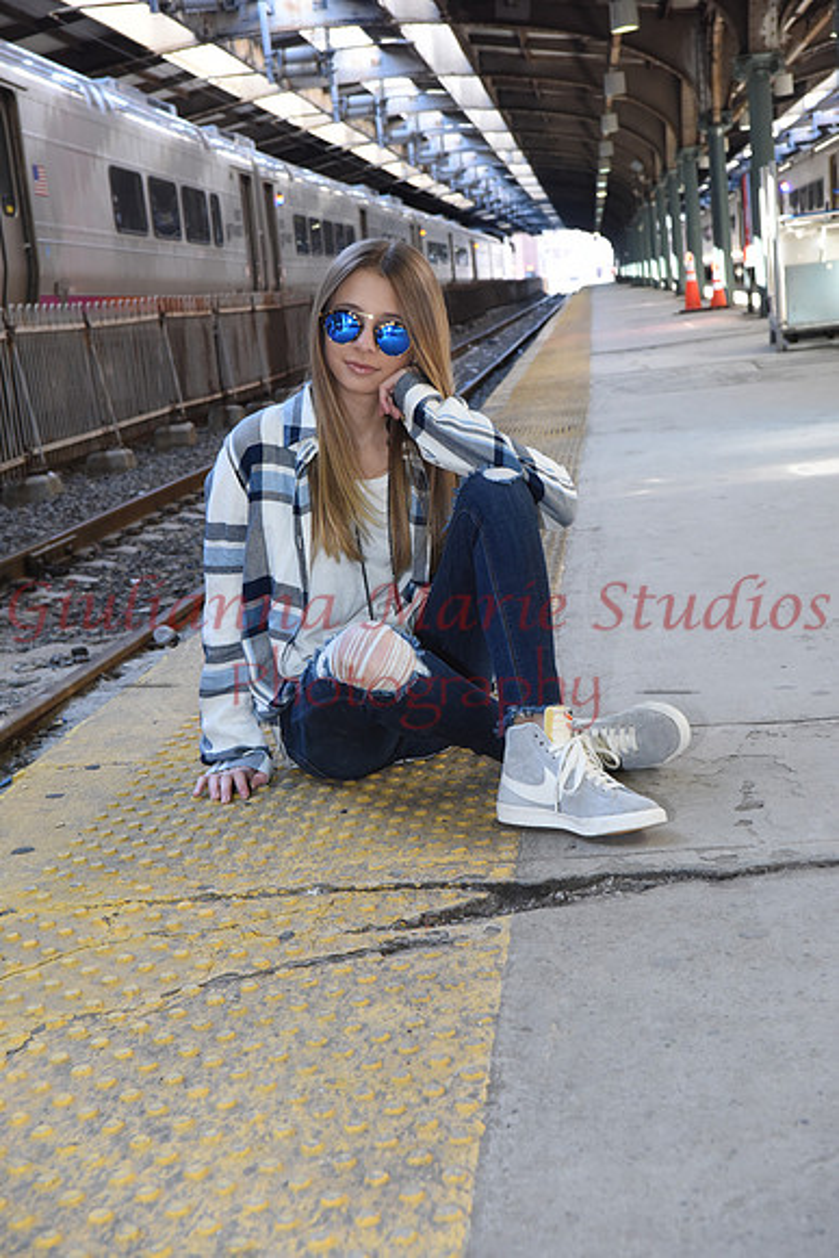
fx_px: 1921
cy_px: 629
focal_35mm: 55
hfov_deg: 24.6
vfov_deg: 36.2
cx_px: 420
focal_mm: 55
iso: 2500
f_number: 9
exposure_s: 1/100
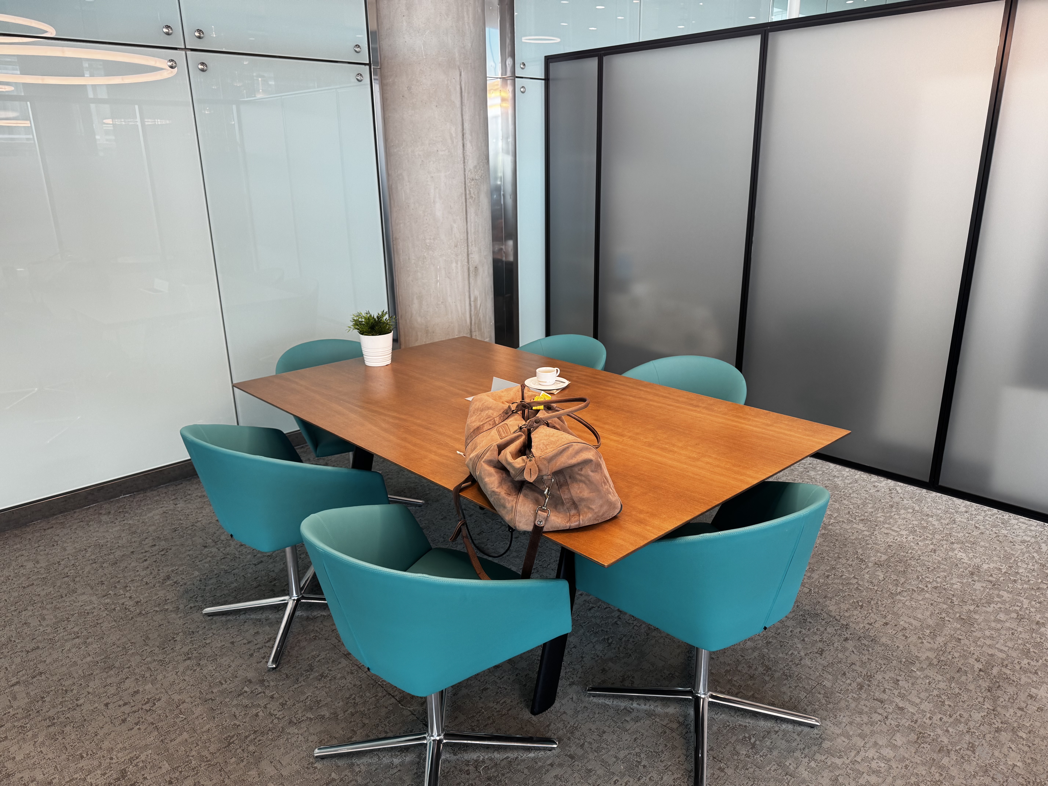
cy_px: 393
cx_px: 524
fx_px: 727
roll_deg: +1.3
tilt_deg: -18.9
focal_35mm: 24
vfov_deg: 56.8
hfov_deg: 71.6
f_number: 1.78
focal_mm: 6.76
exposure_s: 1/100
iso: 100
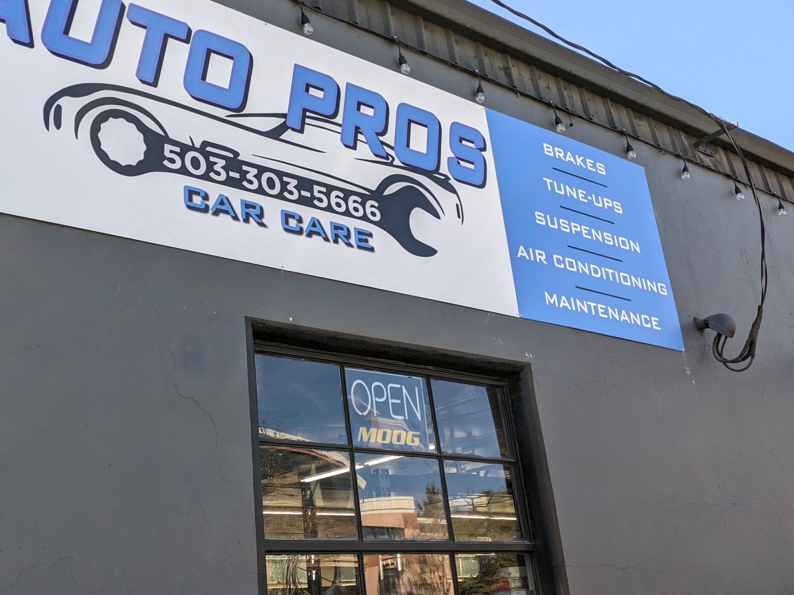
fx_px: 849
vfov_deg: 38.6
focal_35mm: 37
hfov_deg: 49.2
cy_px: 335
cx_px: 259
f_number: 1.73
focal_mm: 4.38
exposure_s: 1/867
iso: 49
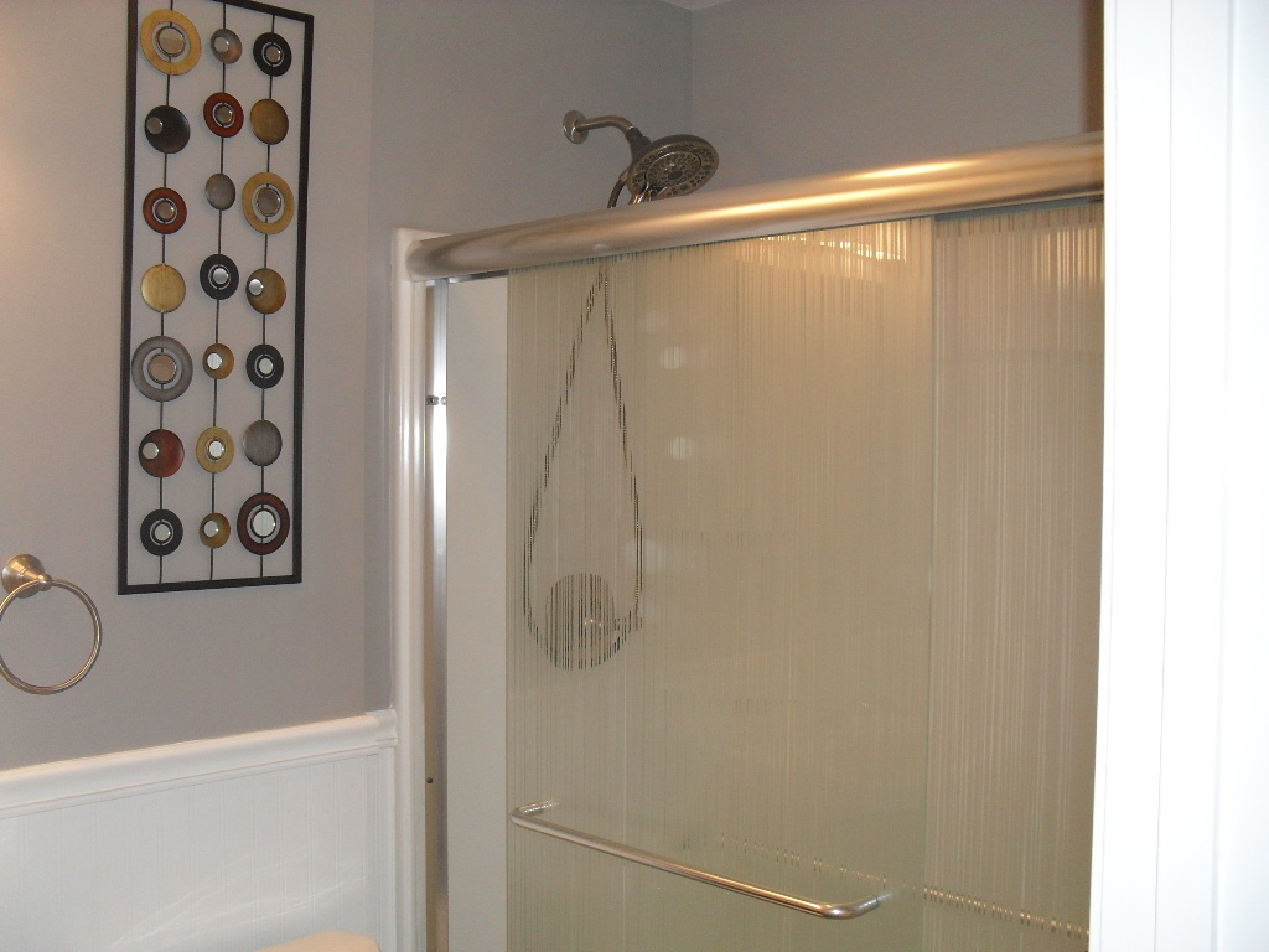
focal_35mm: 35
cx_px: 634
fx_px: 1283
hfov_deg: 52.6
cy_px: 476
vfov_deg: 40.7
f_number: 3.2
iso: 200
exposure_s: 1/45
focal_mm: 6.3
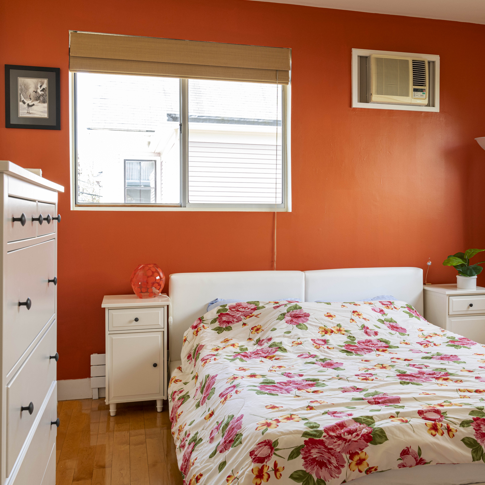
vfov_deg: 47.2
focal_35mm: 35
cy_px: 253
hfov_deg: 45.4
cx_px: 370
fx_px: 555
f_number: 10
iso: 160
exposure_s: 1/8
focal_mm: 24
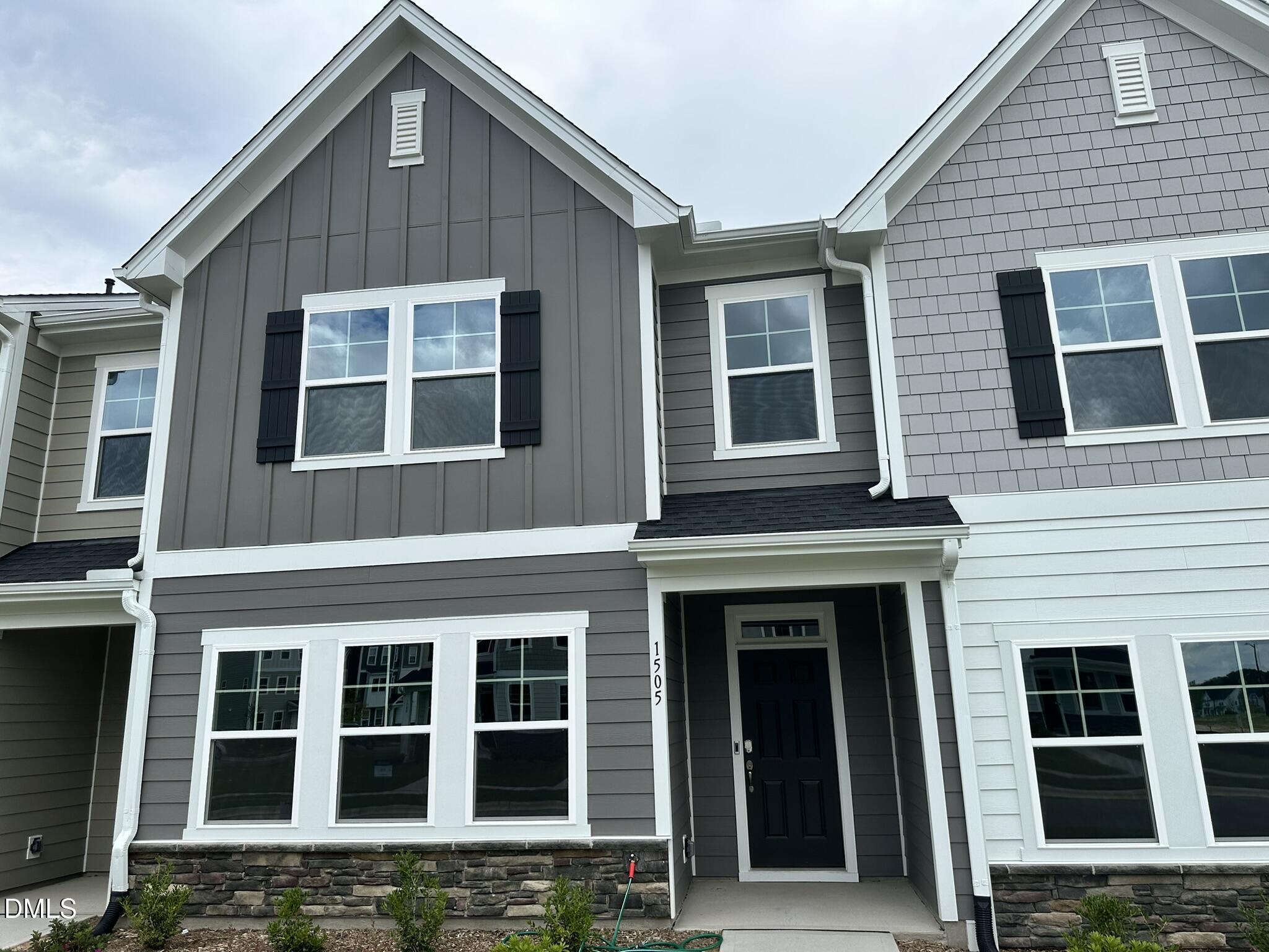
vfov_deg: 56.8
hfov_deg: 71.6
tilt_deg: +12.8
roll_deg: +0.8
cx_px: 634
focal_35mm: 24
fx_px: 880
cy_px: 476
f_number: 1.78
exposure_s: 1/3472
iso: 80
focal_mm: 6.86
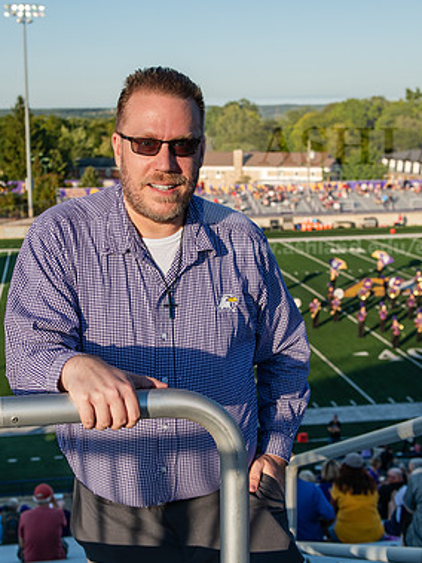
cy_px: 279
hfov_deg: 27.4
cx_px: 159
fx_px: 862
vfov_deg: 36.2
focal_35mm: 53
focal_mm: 36
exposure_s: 1/1000
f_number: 5
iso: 250
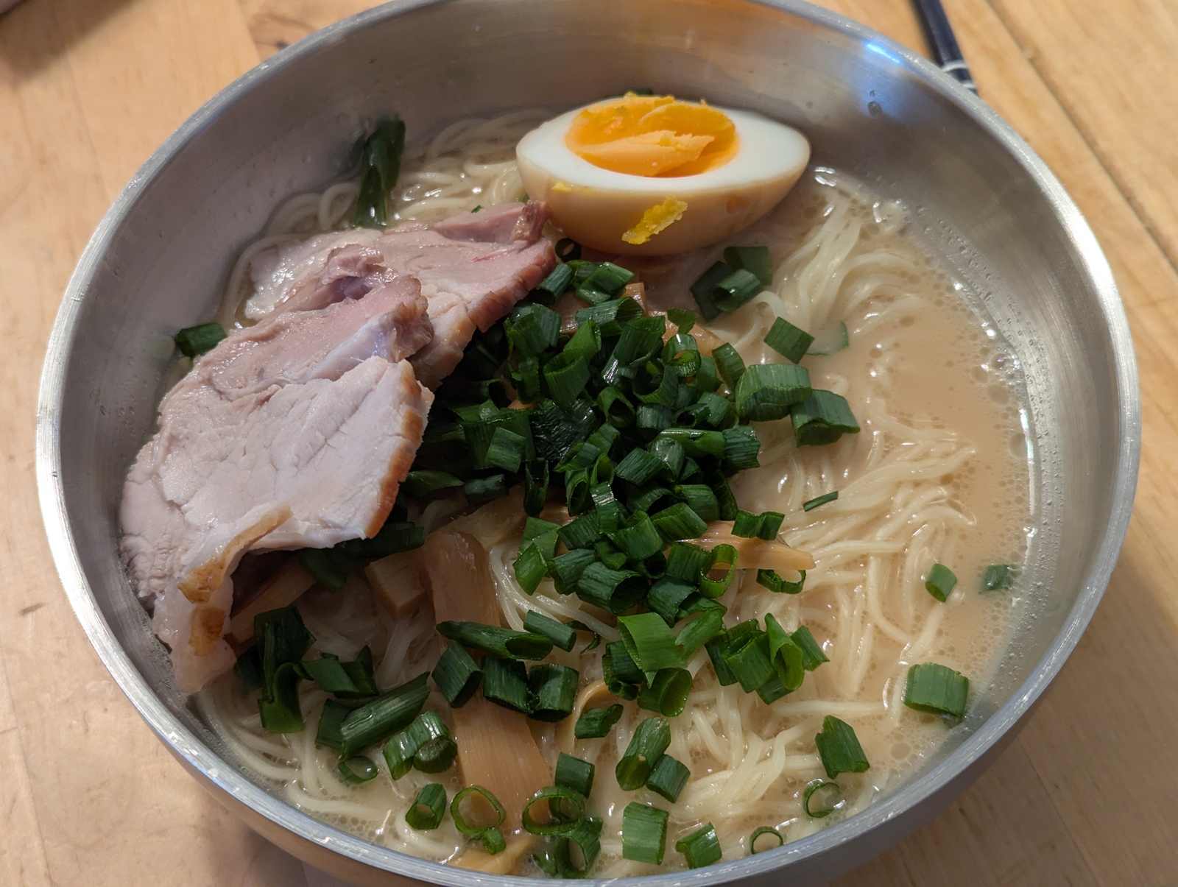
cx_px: 589
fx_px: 1636
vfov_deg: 30.3
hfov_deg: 39.6
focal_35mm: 48
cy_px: 444
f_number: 1.85
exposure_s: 1/50
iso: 122
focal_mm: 6.81
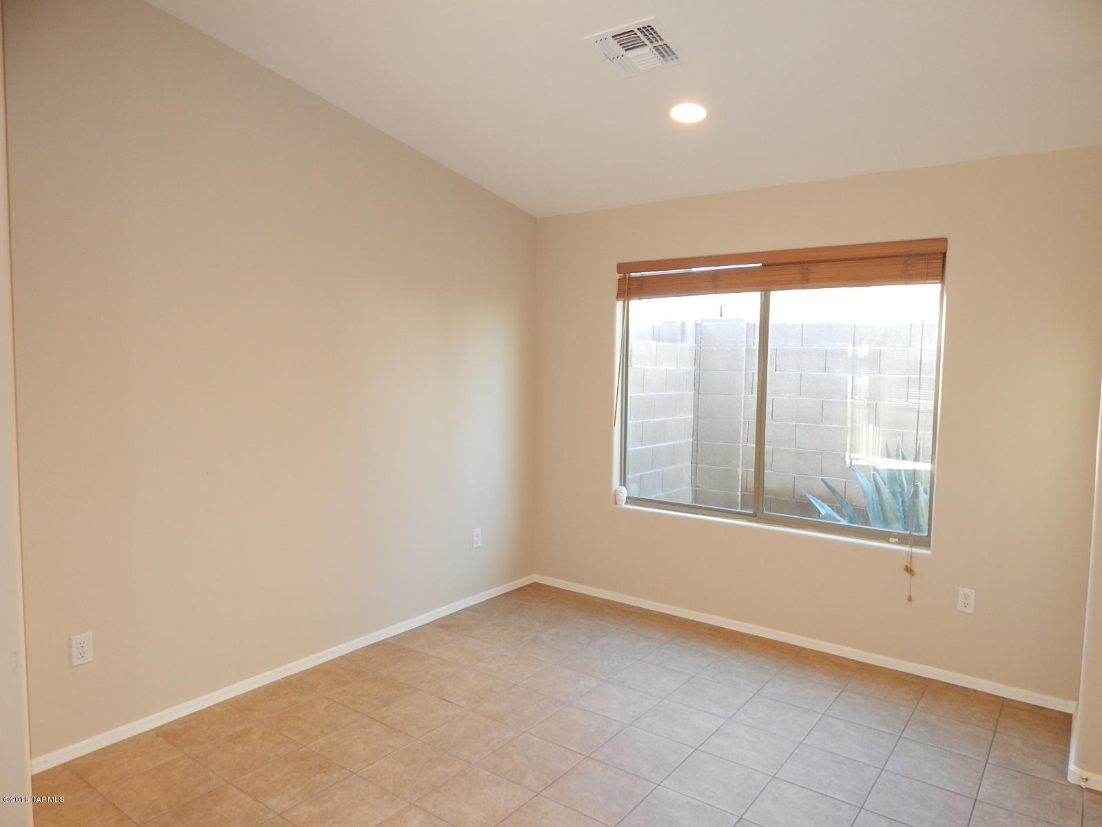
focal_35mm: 22
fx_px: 700
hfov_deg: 76.4
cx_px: 551
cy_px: 414
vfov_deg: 61.1
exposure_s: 1/30
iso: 160
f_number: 3
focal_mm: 4
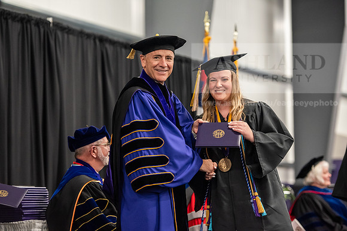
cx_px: 174
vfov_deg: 11.0
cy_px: 116
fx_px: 1205
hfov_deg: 16.4
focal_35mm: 125
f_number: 3.2
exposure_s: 1/200
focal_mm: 125
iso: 3200
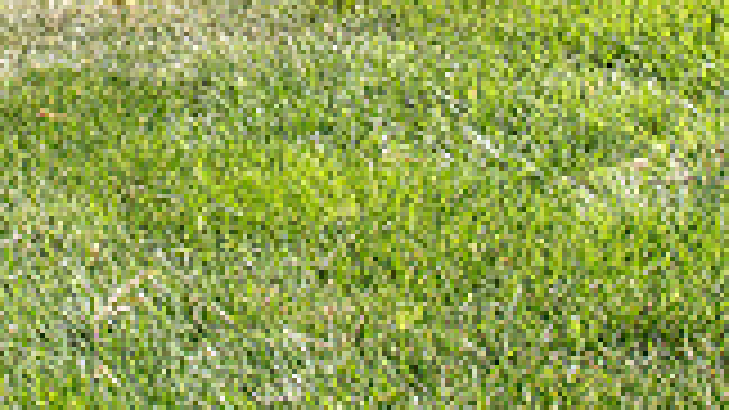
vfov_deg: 9.4
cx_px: 41
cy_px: -259
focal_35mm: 125
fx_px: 2415
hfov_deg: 16.9
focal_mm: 24
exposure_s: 1/125
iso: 100
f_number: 7.1
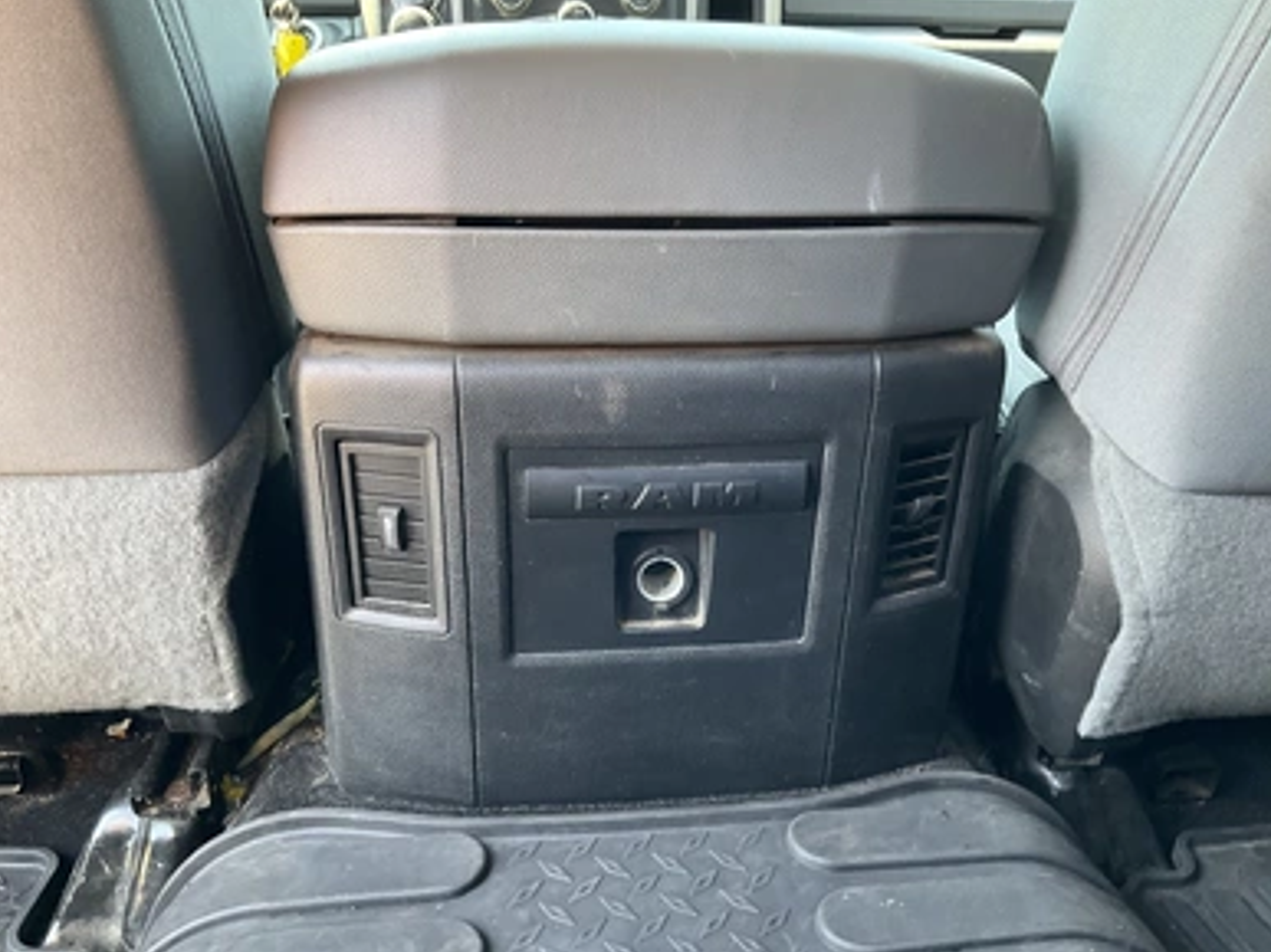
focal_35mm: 30
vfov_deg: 46.8
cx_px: 644
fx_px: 1101
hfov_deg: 60.0
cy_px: 476
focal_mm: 3
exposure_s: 1/60
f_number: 1.8
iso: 125
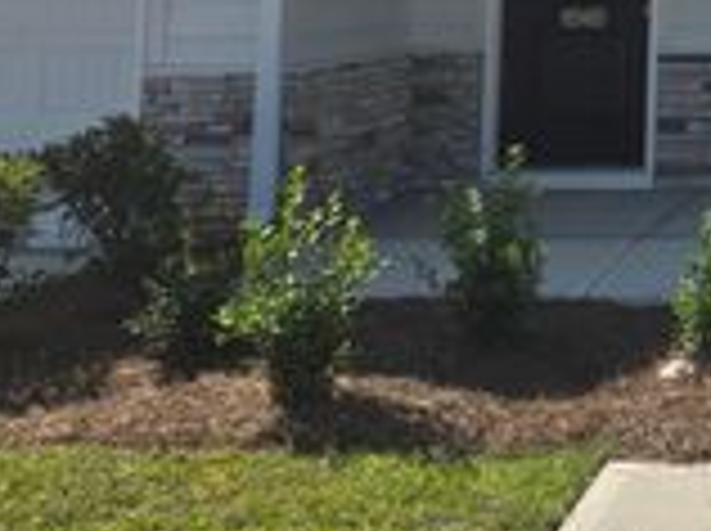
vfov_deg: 18.8
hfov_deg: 22.5
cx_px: 1026
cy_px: -142
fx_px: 1497
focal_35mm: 73
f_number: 1.7
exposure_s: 1/868
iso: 12
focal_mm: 6.3
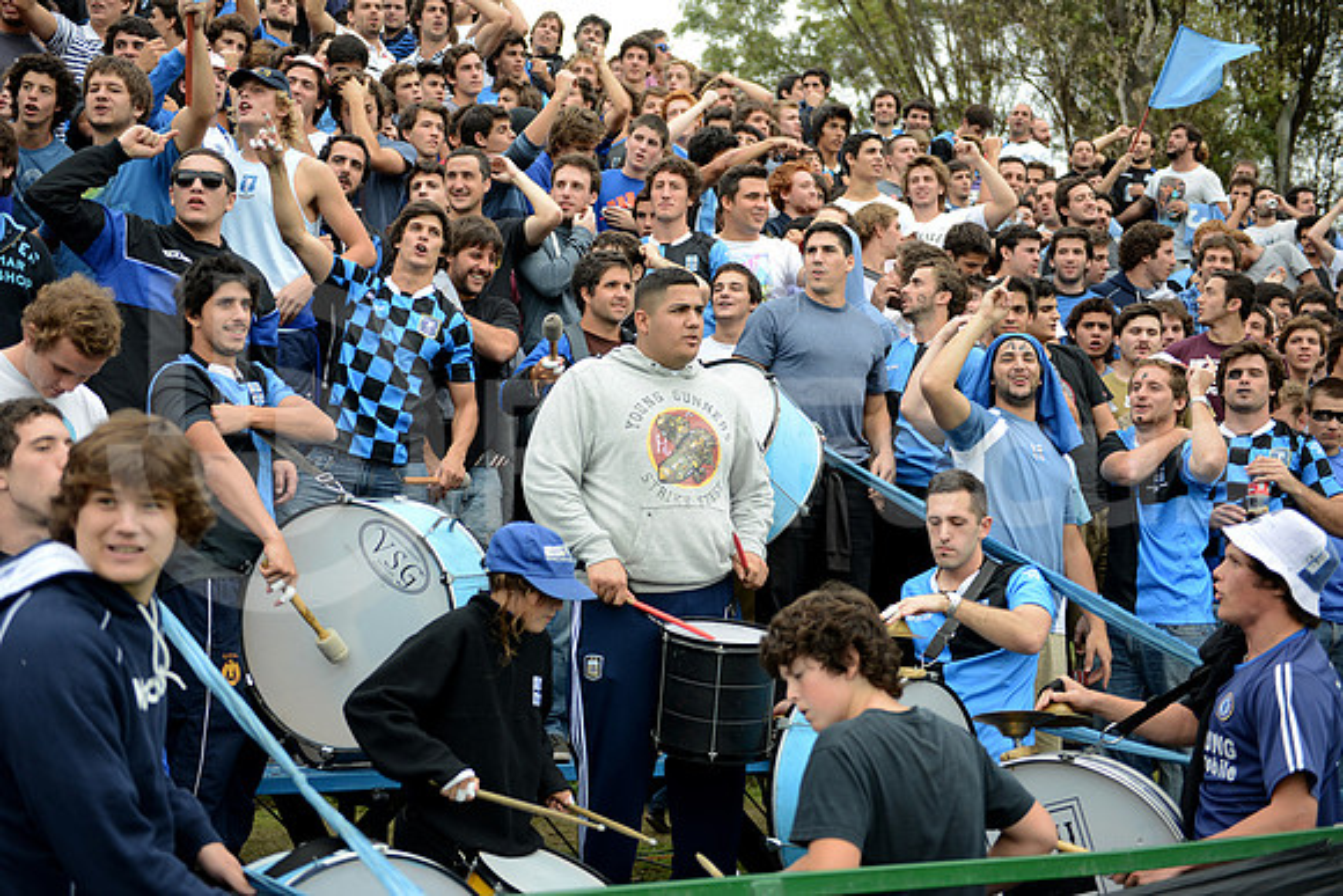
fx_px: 1642
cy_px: 448
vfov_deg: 30.5
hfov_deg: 44.5
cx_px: 672
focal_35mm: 44
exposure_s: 1/1000
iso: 400
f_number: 2.8
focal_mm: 44
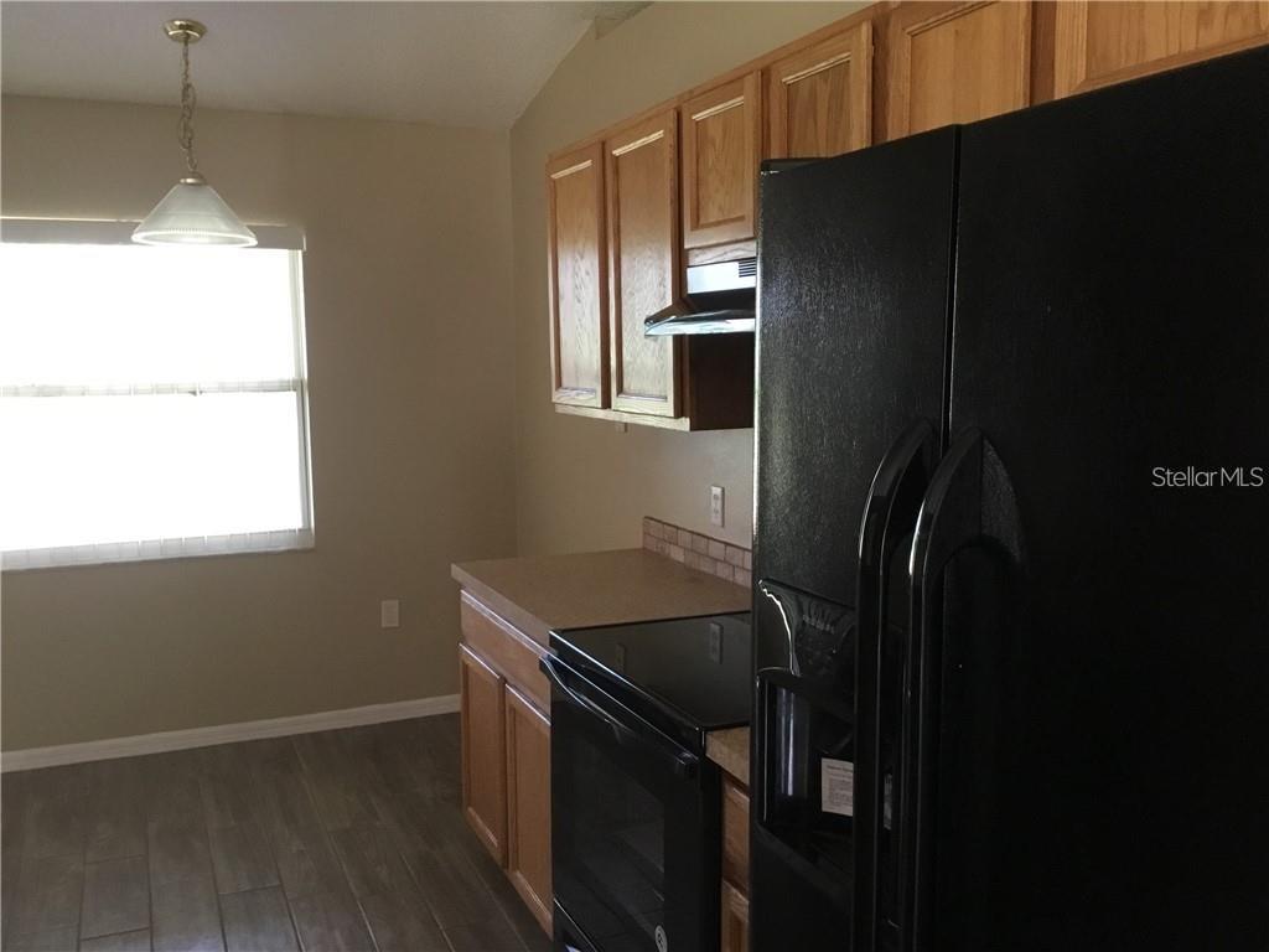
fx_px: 1136
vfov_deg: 45.4
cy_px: 476
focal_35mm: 31
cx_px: 634
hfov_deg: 58.4
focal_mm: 3.3
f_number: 2.4
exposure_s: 1/30
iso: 125
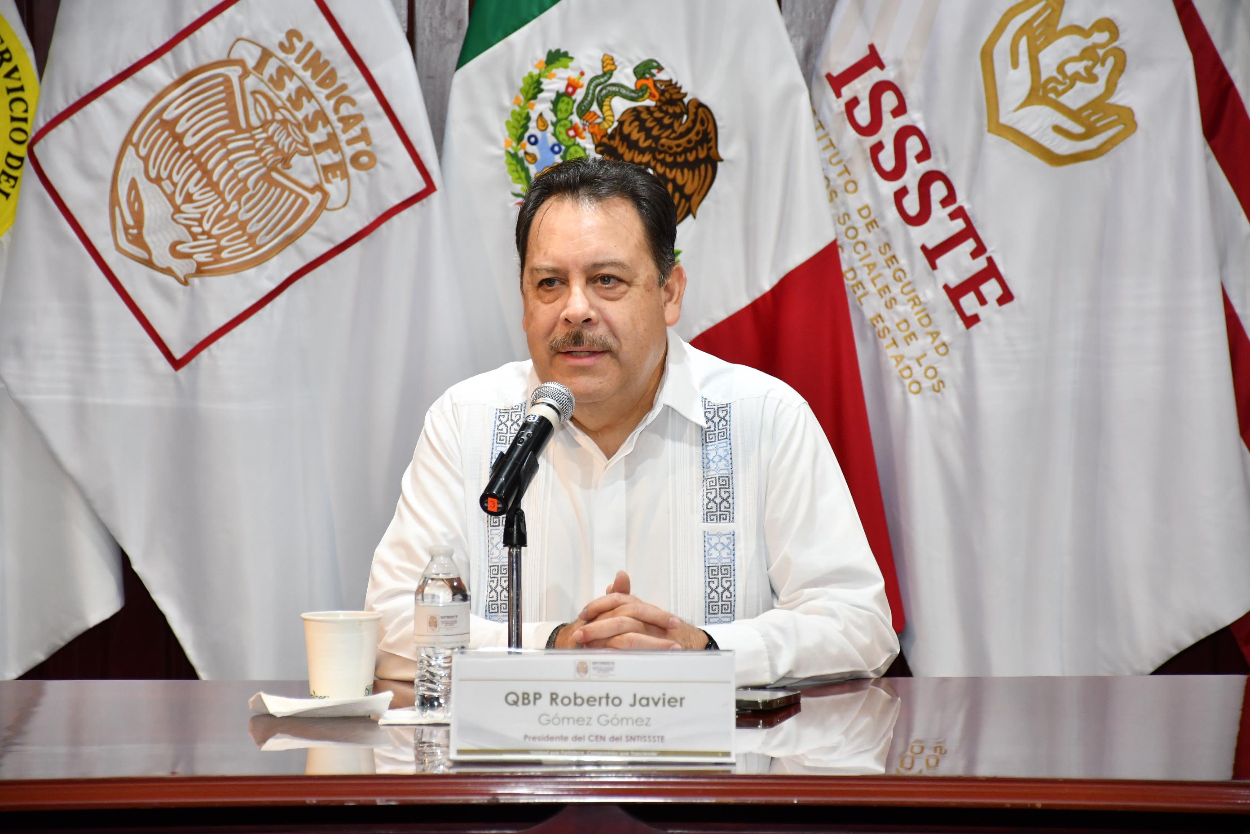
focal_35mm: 150
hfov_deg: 13.7
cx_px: 625
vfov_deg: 9.1
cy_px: 417
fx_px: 5208
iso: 1250
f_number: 5.6
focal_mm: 100
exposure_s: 1/100
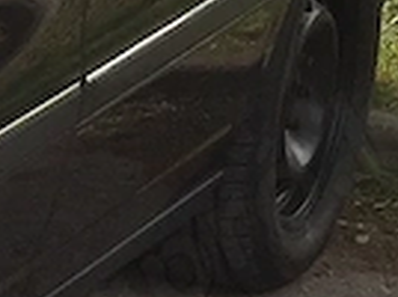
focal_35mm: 217
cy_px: 339
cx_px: -772
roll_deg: +1.8
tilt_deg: -20.8
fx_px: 2491
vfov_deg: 6.8
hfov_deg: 7.9
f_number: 2.2
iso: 32
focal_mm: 4.15
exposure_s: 1/1014
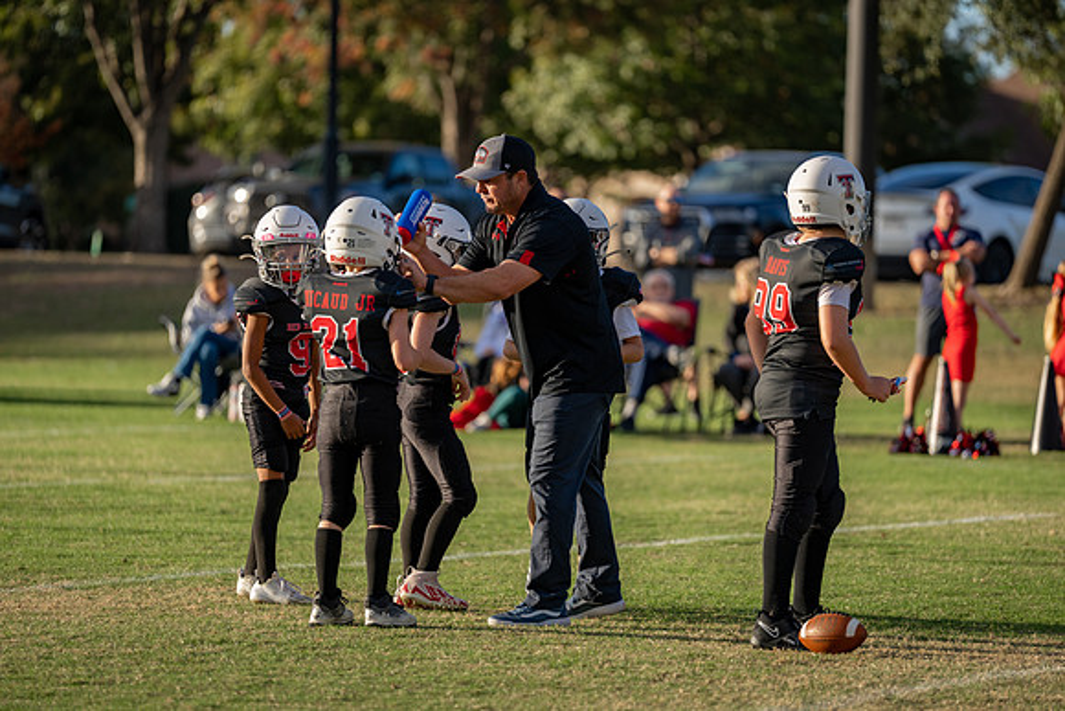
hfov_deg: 10.3
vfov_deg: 6.9
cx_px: 532
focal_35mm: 200
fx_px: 5918
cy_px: 356
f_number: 2.8
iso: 160
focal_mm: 200
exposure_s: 1/1600
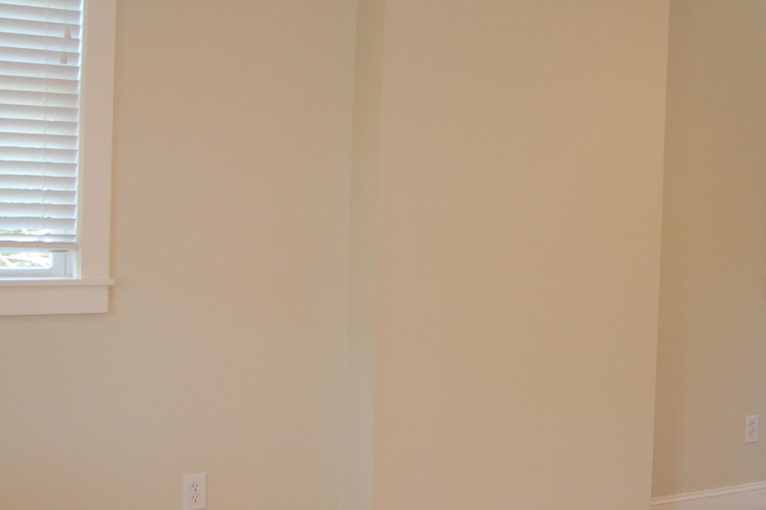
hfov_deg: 33.0
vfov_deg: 23.0
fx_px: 1255
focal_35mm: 59
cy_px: 225
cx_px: 613
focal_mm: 18
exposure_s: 1/60
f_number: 3.5
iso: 400
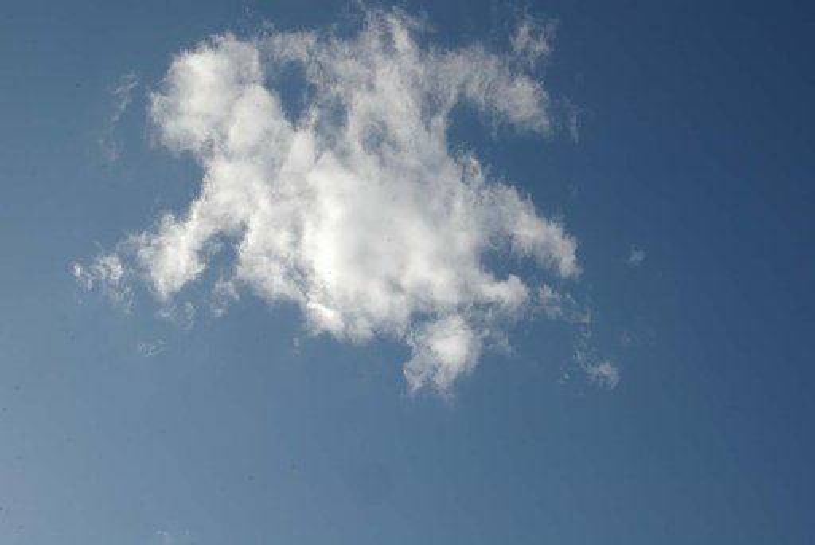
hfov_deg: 46.4
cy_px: 272
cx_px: 408
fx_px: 951
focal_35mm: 42
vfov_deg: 31.9
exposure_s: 1/90
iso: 200
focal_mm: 28
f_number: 19
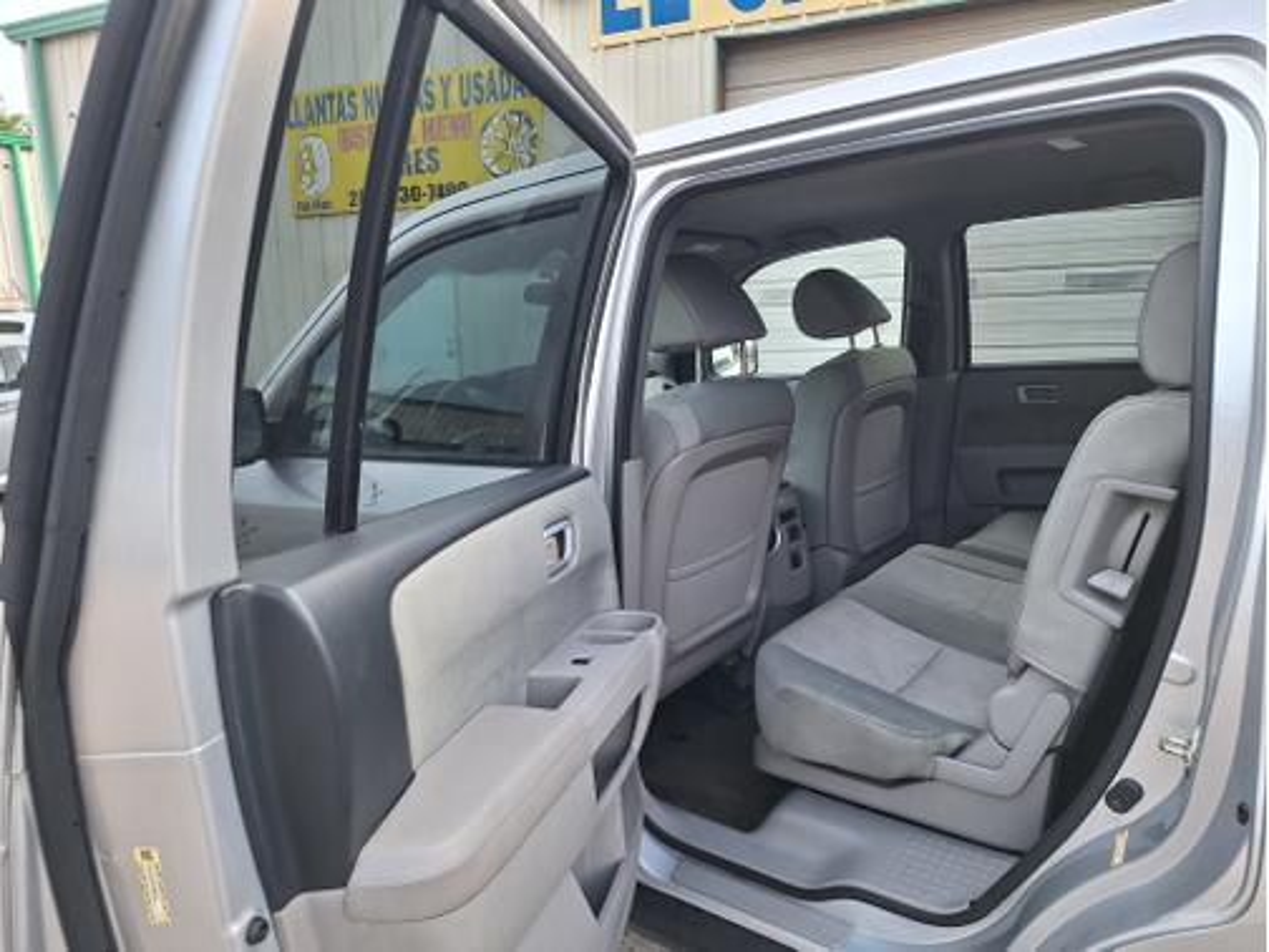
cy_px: 476
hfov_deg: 73.9
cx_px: 634
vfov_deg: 58.9
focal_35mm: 23
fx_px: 843
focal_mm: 5.54
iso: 40
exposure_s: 1/337
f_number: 1.8
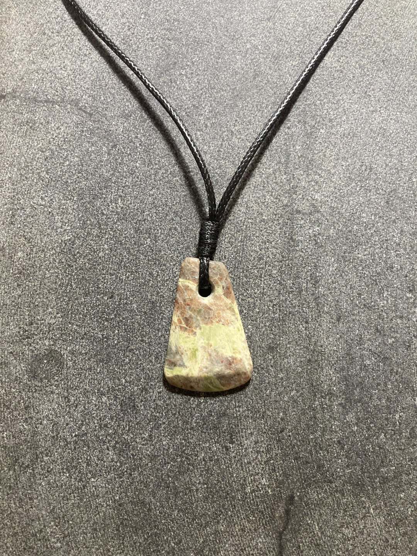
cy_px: 278
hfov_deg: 49.7
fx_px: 450
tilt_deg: -87.1
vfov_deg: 63.4
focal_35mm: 28
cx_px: 208
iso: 160
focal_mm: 3.99
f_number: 1.8
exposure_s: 1/50
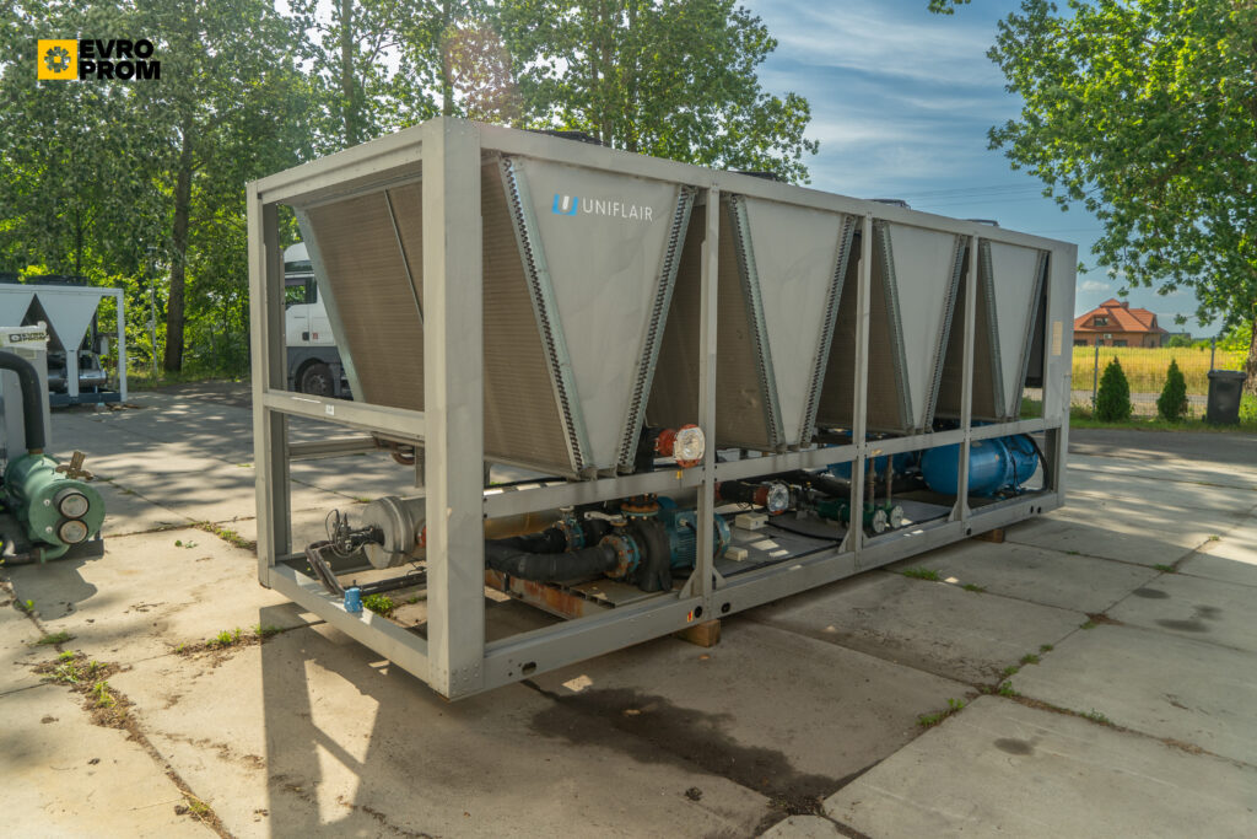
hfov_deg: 73.7
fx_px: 838
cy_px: 420
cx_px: 628
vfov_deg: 53.1
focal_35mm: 24
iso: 160
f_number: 5
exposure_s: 1/200
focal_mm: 24
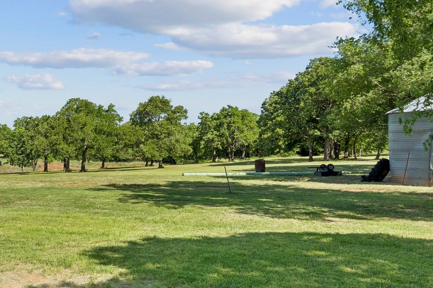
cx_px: 28
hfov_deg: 43.4
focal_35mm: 40
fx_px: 481
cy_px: 156
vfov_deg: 33.4
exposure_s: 1/640
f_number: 8
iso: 200
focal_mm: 16
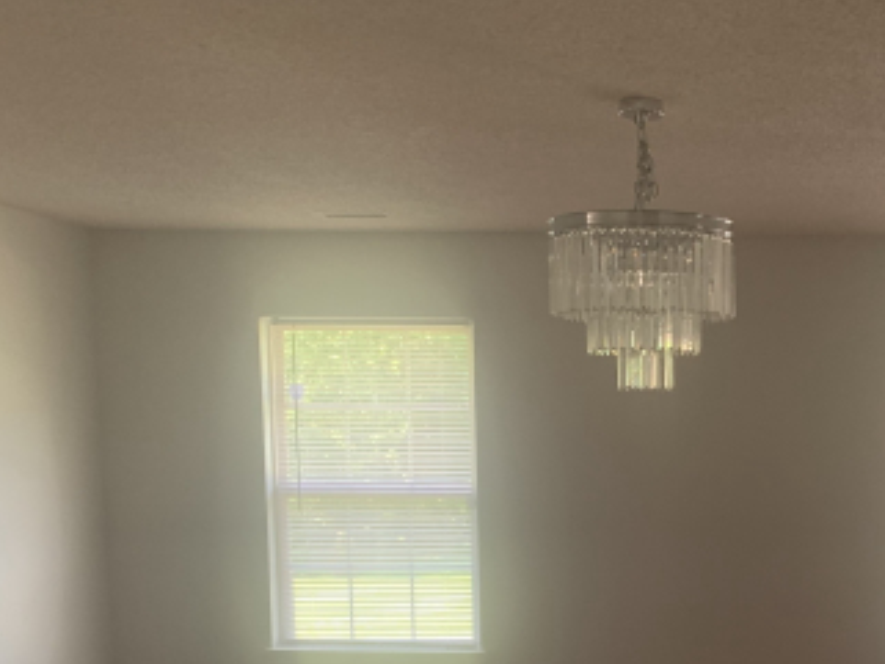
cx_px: 773
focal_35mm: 54
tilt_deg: -5.4
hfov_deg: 33.9
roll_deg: -2.4
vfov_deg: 25.9
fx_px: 1381
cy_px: 636
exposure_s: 1/92
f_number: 1.8
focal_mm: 4.25
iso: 100
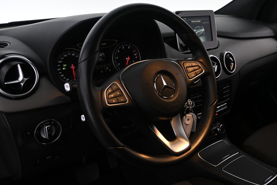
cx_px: 138
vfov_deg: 40.8
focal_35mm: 32
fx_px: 248
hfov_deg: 58.3
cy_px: 92
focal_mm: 21.5
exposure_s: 1/50
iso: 2500
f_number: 5
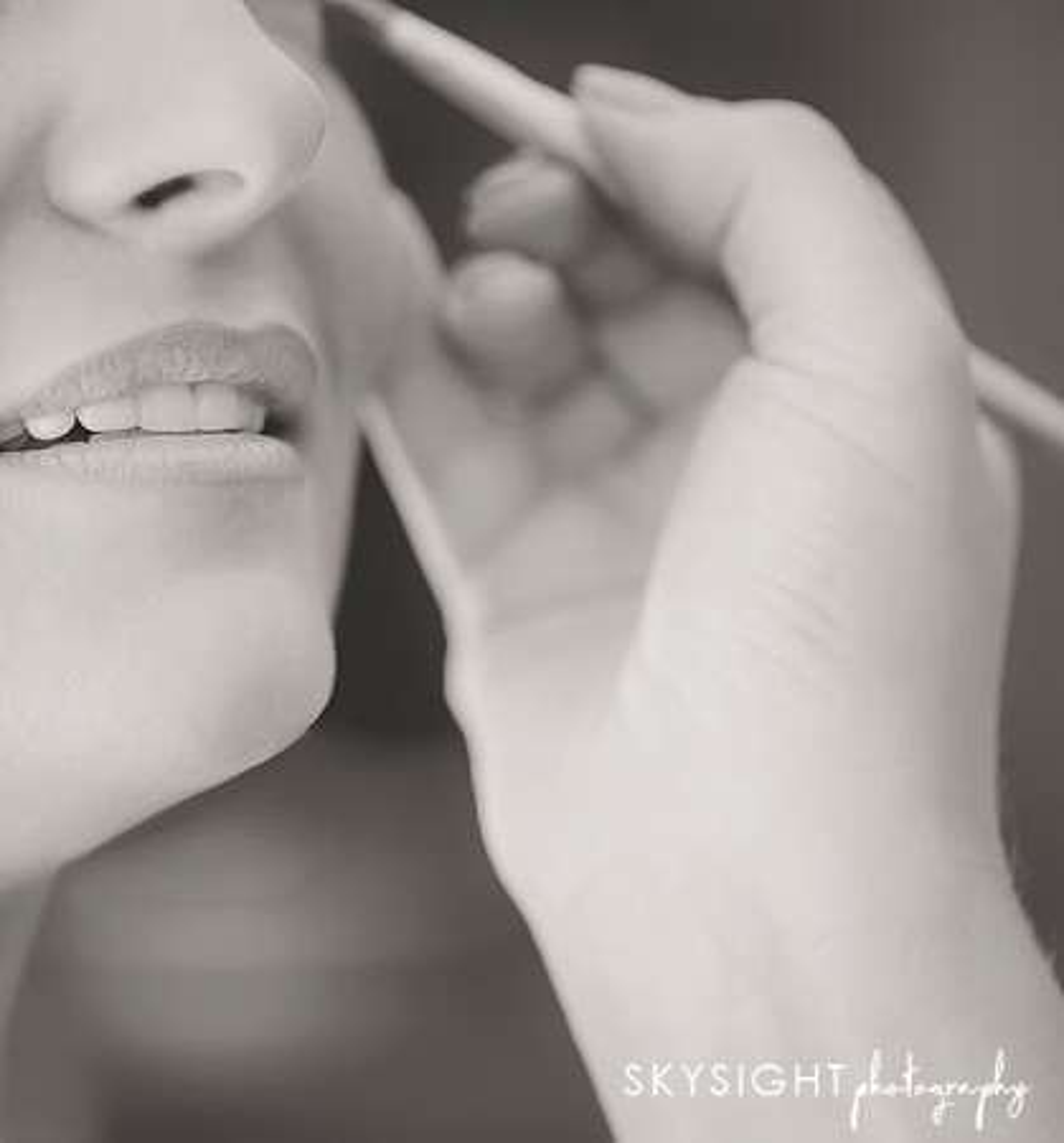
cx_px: 330
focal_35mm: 141
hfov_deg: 11.9
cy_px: 567
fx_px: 5098
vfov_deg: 12.8
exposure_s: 1/125
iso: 1000
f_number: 3
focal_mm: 105
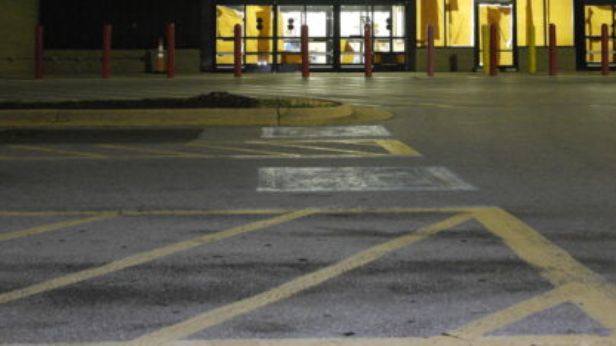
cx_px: 351
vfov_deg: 19.9
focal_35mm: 58
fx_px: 947
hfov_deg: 36.0
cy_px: -28
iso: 1600
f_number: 3.5
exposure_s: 1/20
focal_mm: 20
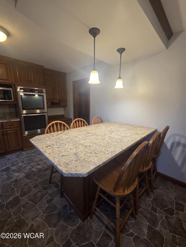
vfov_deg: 106.2
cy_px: 124
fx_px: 93
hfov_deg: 89.9
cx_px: 93
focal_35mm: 13
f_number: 2.2
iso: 250
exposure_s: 1/60
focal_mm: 2.2
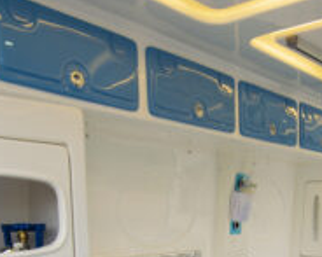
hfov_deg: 37.3
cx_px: 234
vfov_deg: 26.9
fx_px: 467
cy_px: 317
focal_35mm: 49
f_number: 5
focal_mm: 16
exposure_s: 1/320
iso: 100
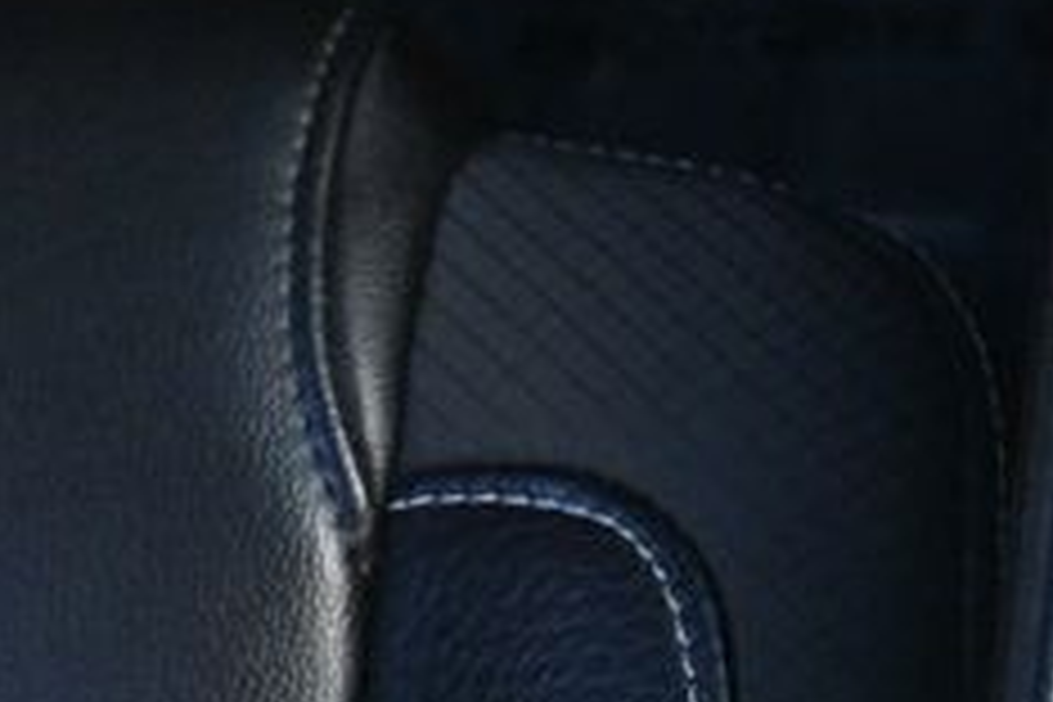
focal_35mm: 184
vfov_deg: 7.4
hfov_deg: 10.1
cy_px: -40
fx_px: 5382
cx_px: 2282
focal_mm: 28
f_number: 4.5
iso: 1600
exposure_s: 1/125
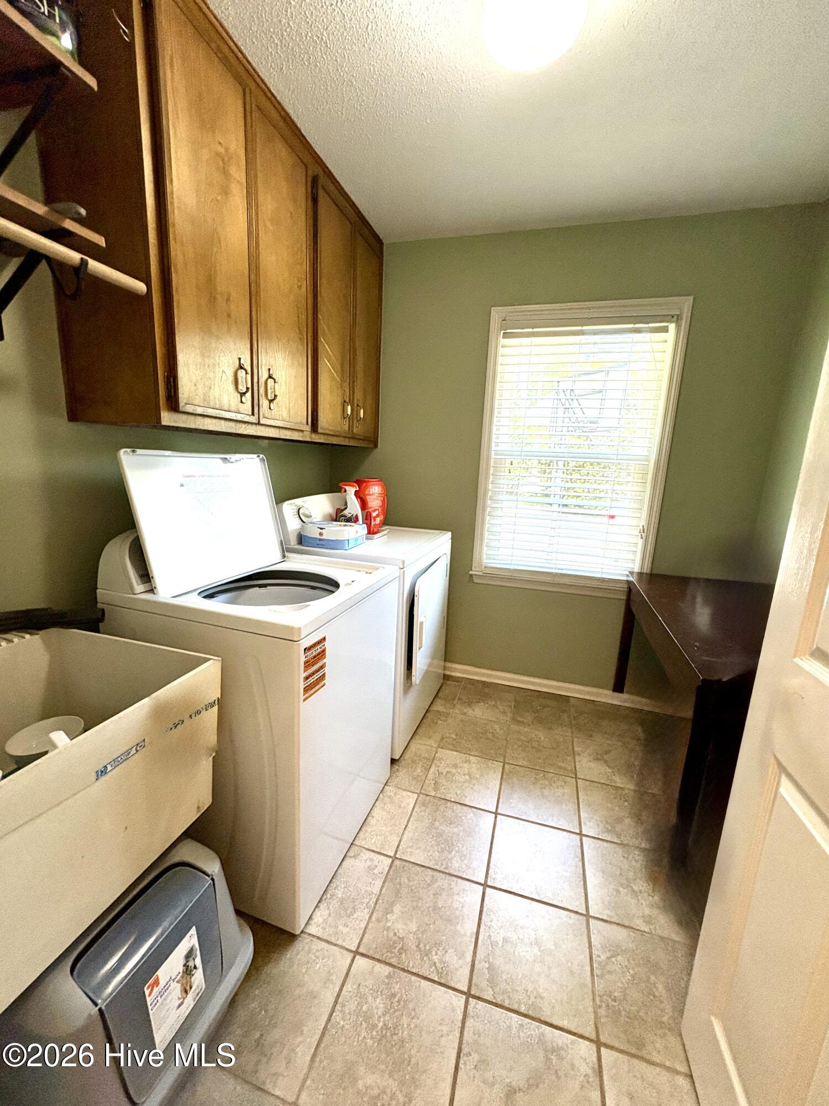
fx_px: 447
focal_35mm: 14
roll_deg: -2.6
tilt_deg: -11.1
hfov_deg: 85.7
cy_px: 553
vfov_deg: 102.1
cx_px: 414
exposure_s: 1/120
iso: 320
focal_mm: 2.22
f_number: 2.2
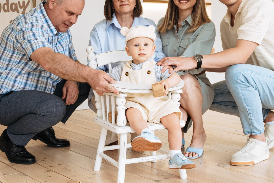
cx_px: 135
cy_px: 51
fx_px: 472
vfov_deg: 21.8
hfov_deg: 32.4
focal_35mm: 62
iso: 1000
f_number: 4
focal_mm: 31
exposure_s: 1/250
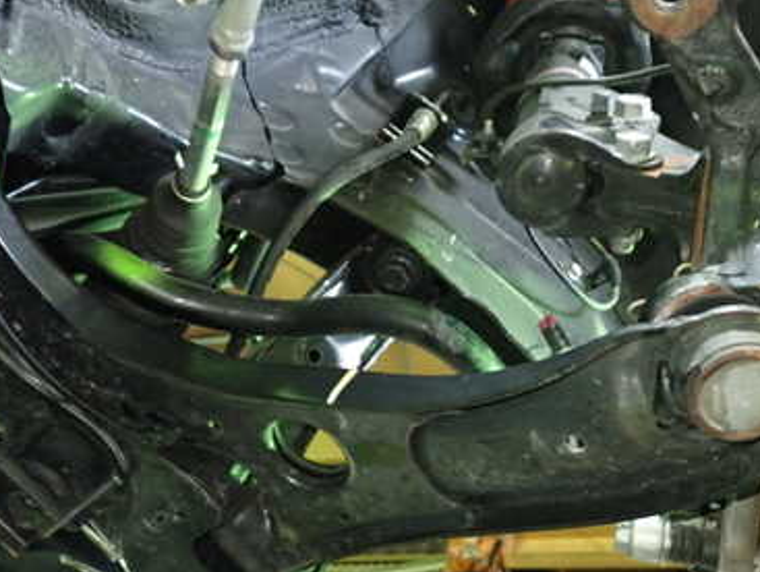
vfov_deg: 29.6
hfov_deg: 38.8
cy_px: 363
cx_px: 331
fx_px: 1077
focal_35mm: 49
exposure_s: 1/13
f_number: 2.3
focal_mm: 5.4
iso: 800
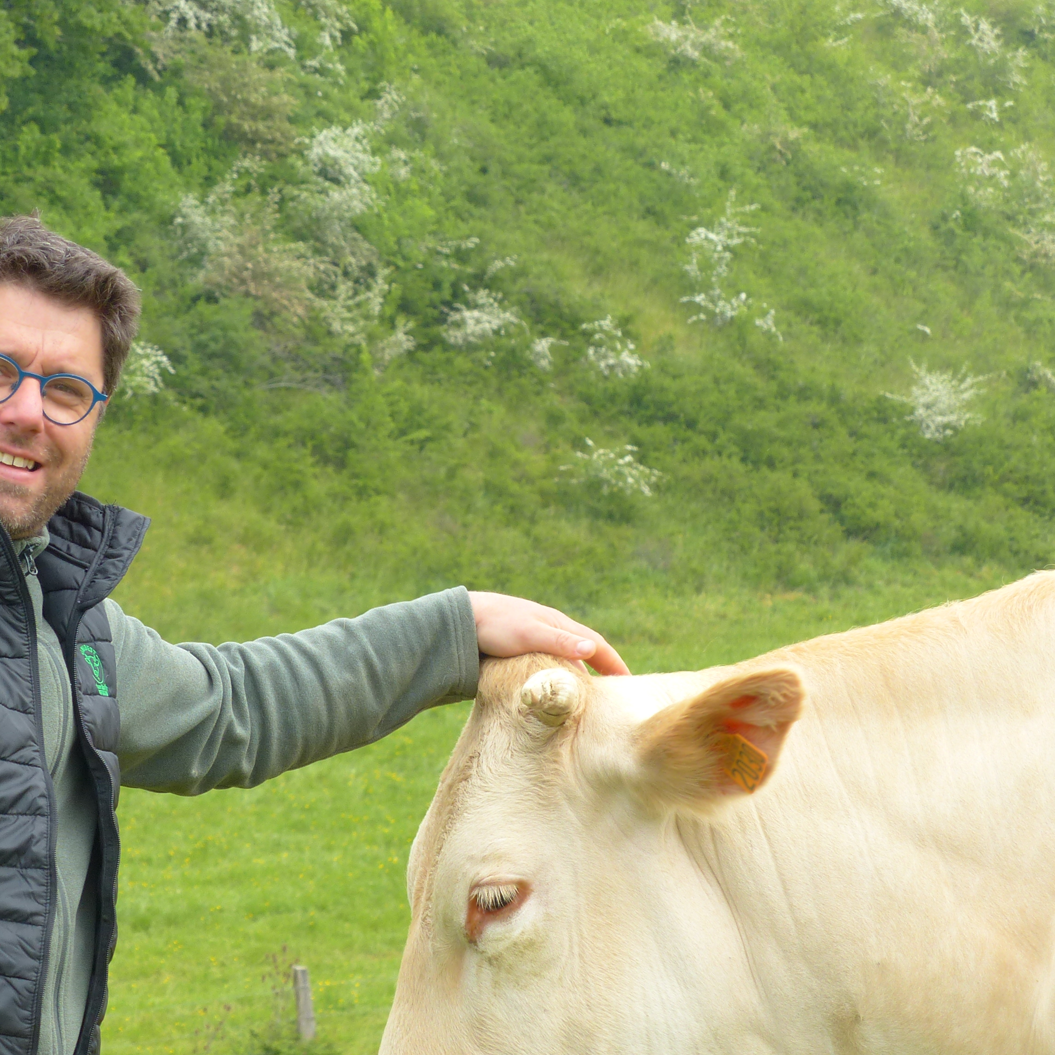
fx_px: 6724
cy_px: 683
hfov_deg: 9.0
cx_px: 434
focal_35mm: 195
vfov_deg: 9.0
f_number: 4
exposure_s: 1/320
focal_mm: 22.6
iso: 100
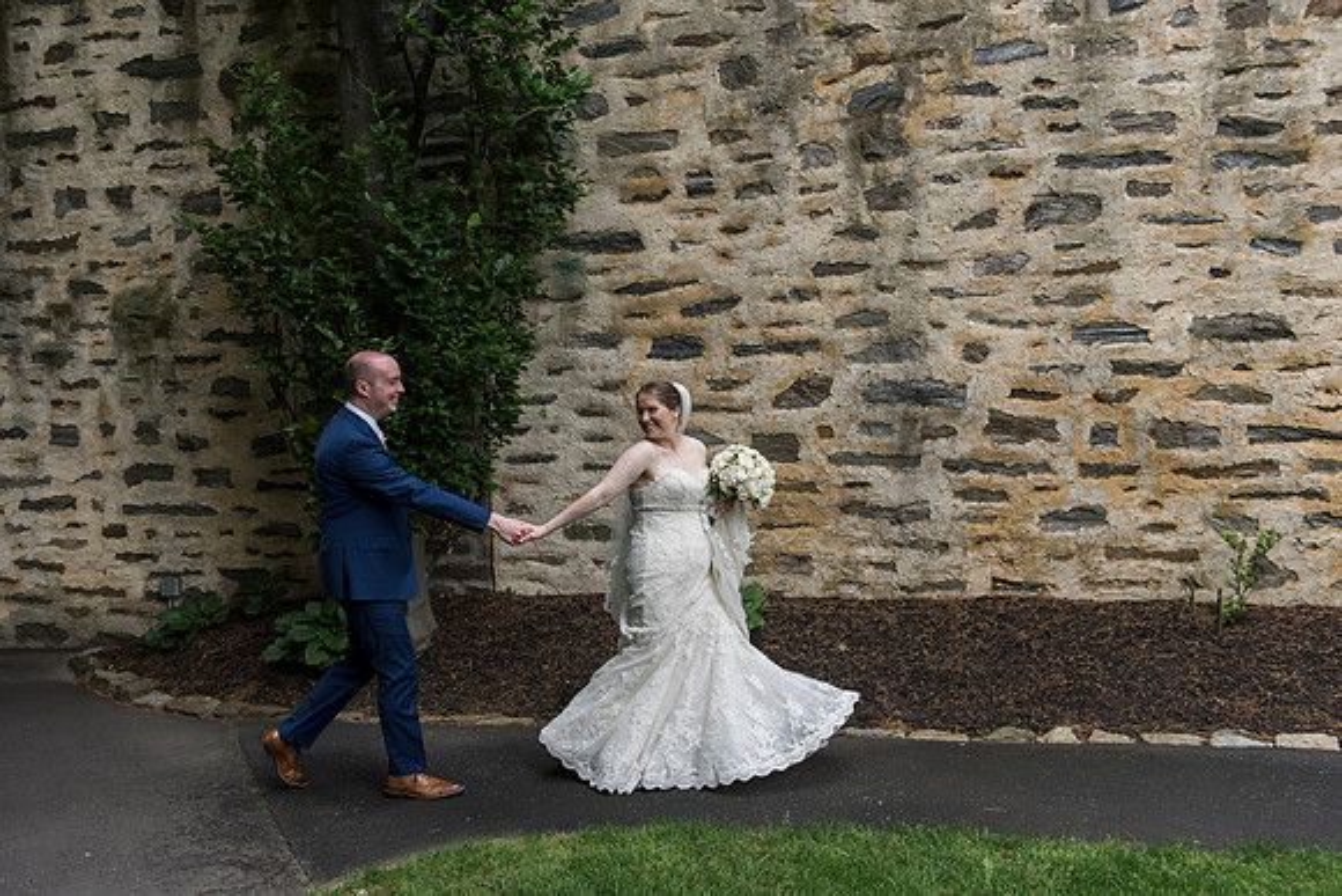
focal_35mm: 35
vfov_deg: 37.9
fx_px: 1305
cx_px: 671
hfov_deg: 54.4
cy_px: 448
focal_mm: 35
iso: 800
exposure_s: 1/800
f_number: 3.5
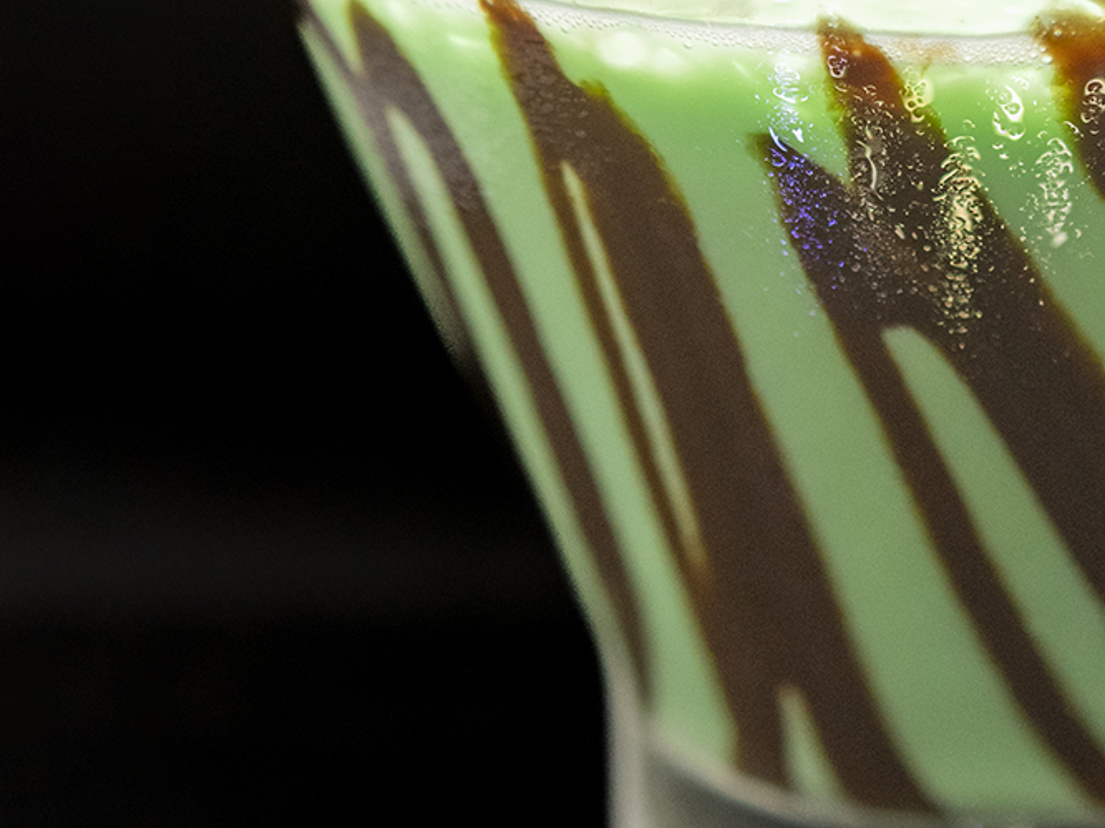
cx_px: 1005
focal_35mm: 130
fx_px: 4148
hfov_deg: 15.0
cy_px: 461
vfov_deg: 11.4
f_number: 4.5
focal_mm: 60
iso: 1250
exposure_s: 1/125
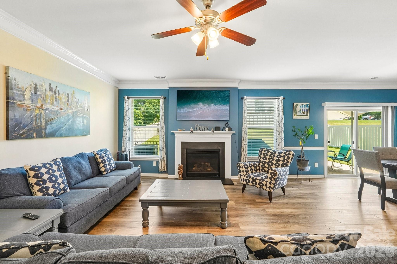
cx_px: 198
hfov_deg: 100.4
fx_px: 165
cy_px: 132
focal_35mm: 15
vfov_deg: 77.3
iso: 400
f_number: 8
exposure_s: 1/10
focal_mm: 10
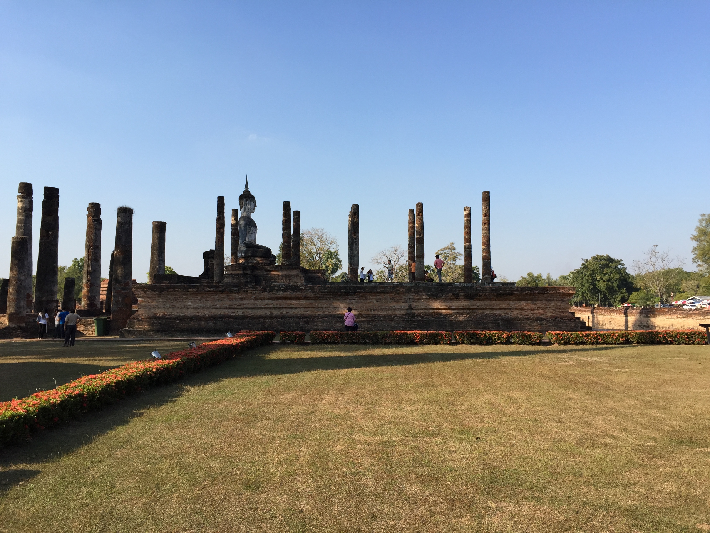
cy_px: 266
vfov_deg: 48.2
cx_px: 355
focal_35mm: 29
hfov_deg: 61.7
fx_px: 595
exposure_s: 1/1199
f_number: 2.2
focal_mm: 4.15
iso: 32
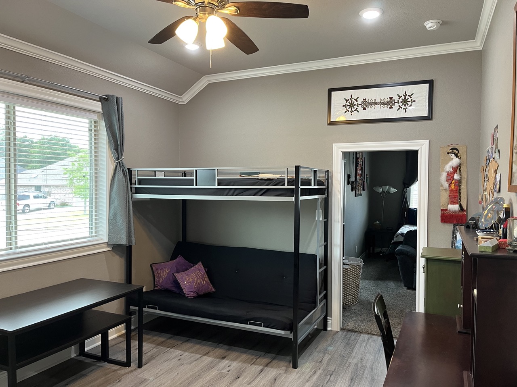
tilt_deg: -1.9
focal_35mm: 26
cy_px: 194
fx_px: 388
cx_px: 258
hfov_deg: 67.3
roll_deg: -0.4
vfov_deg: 53.1
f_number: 1.6
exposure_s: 1/60
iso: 125
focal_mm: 5.1
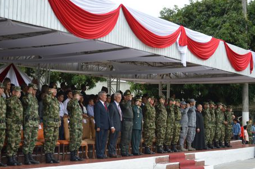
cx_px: 118
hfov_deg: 22.3
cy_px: 85
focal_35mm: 92
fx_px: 647
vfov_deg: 14.9
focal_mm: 55
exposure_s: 1/125
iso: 220
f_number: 5.6
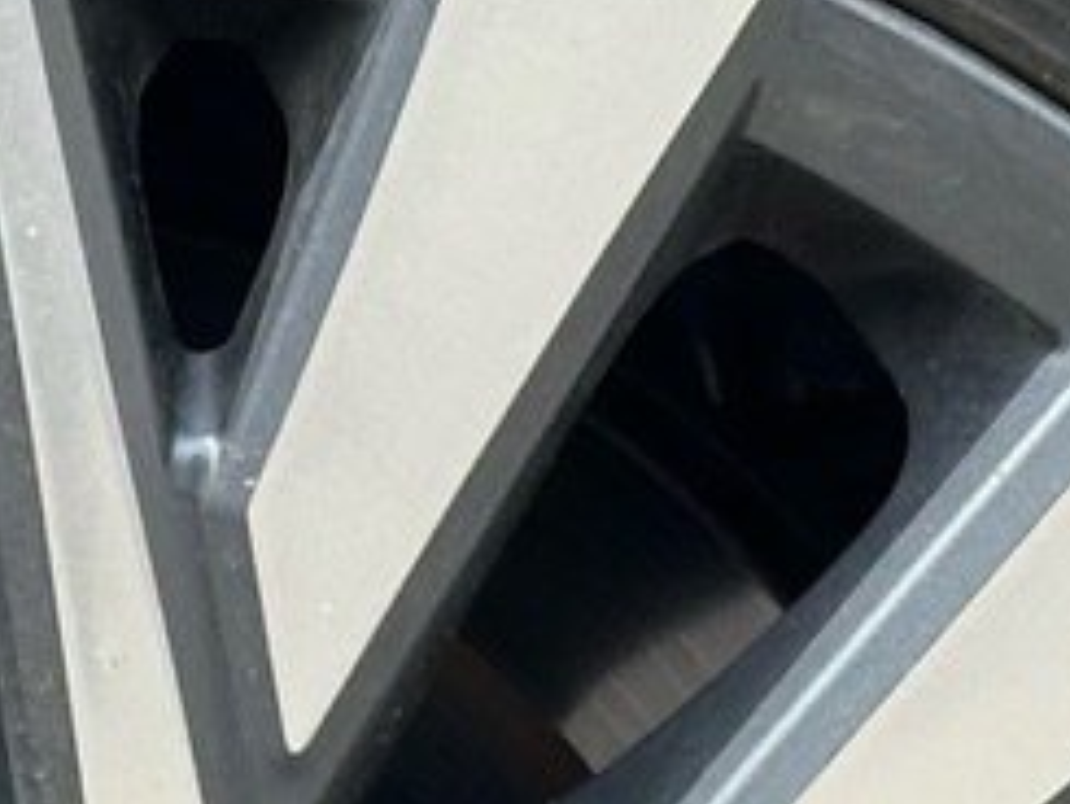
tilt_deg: -23.0
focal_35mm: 313
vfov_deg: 4.7
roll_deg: +1.7
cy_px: 1193
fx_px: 9680
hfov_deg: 6.3
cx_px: -157
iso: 64
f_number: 1.78
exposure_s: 1/797
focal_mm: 6.86
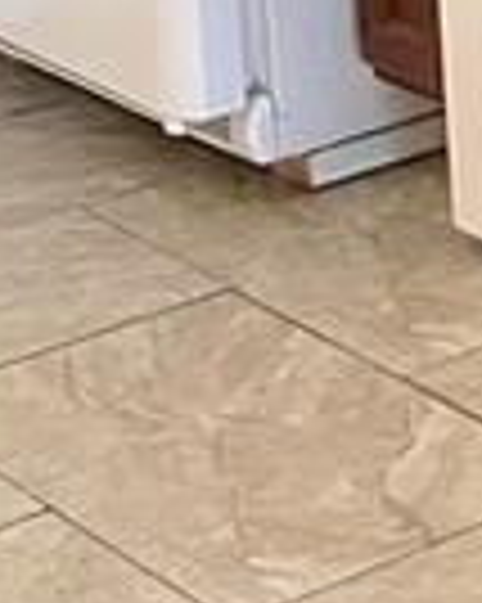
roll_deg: -0.5
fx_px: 3463
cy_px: -558
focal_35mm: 194
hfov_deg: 6.3
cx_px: 2032
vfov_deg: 9.4
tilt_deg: -10.3
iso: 250
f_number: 1.6
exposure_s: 1/60
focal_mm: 4.2
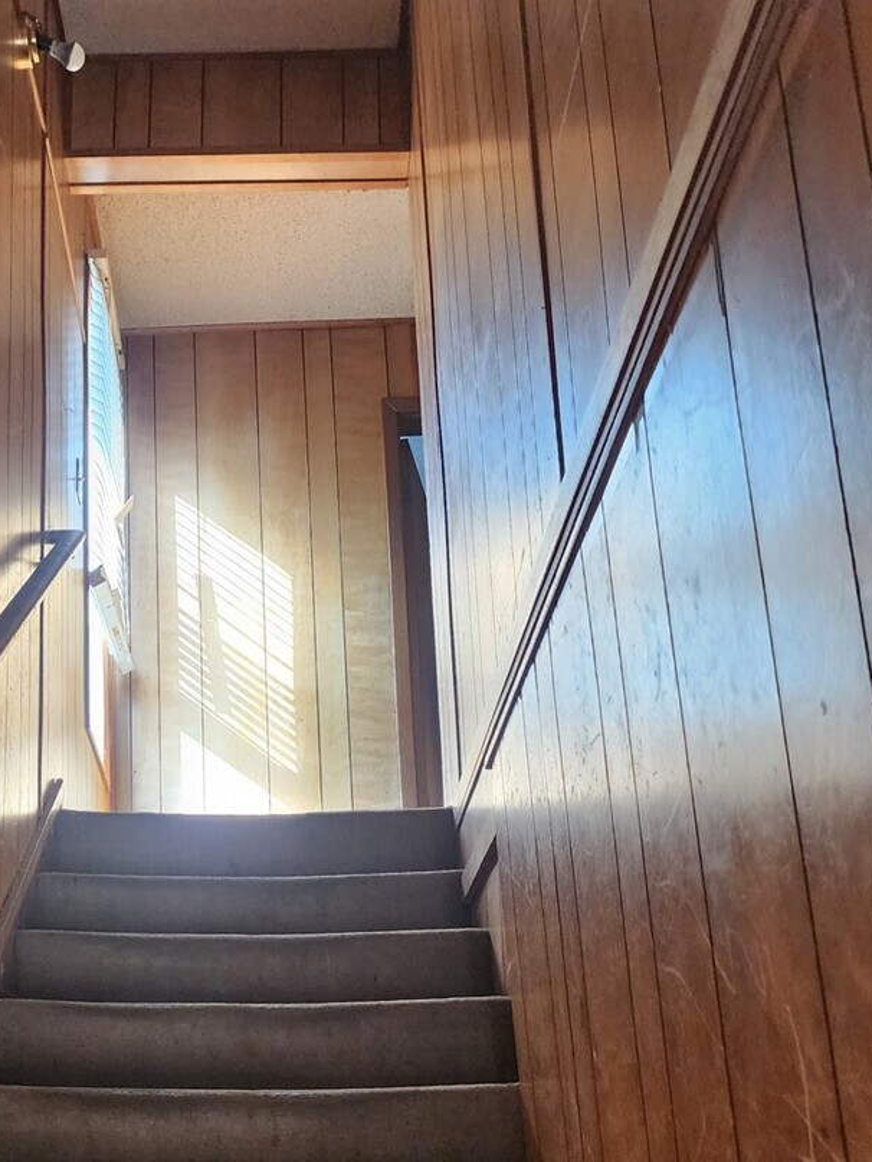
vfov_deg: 44.0
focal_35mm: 41
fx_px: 1377
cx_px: 207
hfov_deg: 34.3
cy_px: 897
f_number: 1.8
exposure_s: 1/120
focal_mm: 6.4
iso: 320
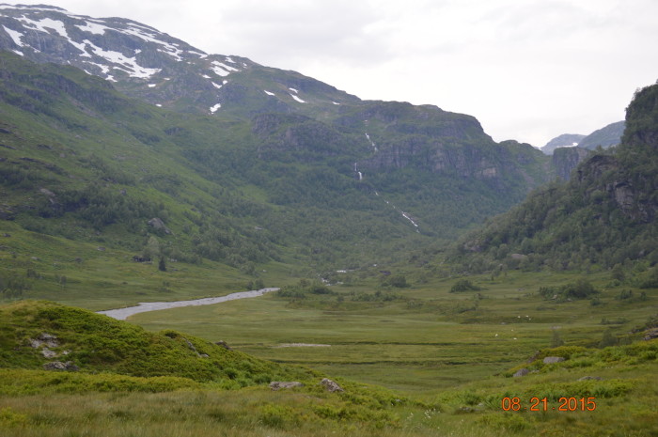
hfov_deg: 35.1
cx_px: 329
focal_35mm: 57
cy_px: 218
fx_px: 1041
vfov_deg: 23.7
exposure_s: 1/125
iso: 110
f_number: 5
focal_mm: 38
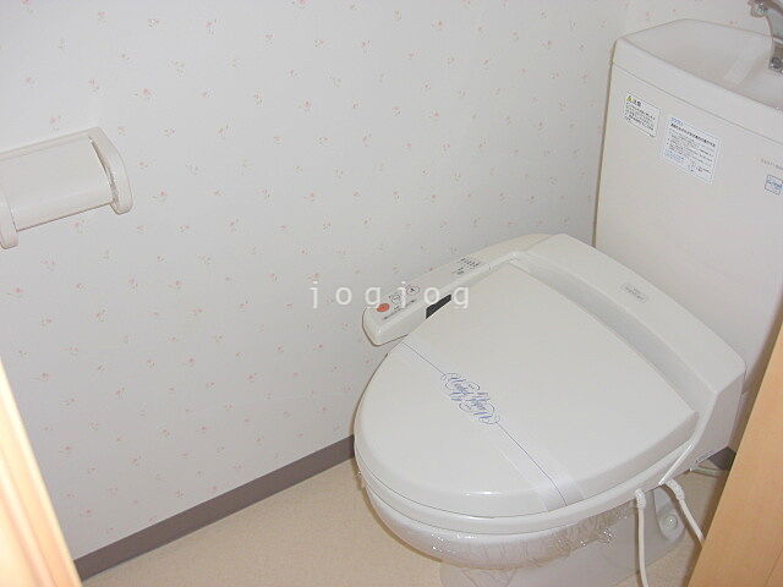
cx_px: 392
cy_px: 294
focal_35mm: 38
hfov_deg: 49.0
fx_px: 860
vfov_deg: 37.7
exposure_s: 1/60
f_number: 2.8
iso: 100
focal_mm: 7.9
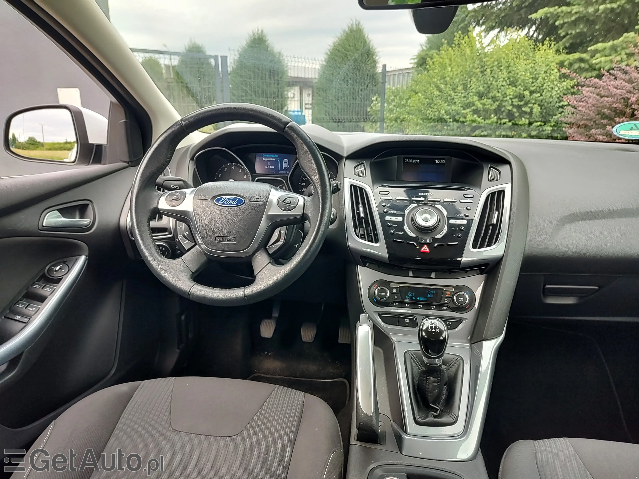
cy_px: 240
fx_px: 425
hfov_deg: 73.9
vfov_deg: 58.9
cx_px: 320
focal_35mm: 23
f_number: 1.8
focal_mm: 5.56
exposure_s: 1/159
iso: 100
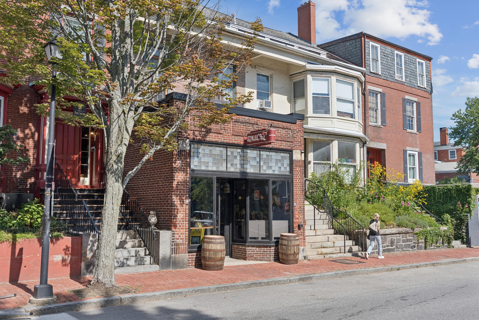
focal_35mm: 35
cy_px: 160
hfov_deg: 54.4
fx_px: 466
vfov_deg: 37.9
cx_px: 240
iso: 320
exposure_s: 1/640
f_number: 7.1
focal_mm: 35
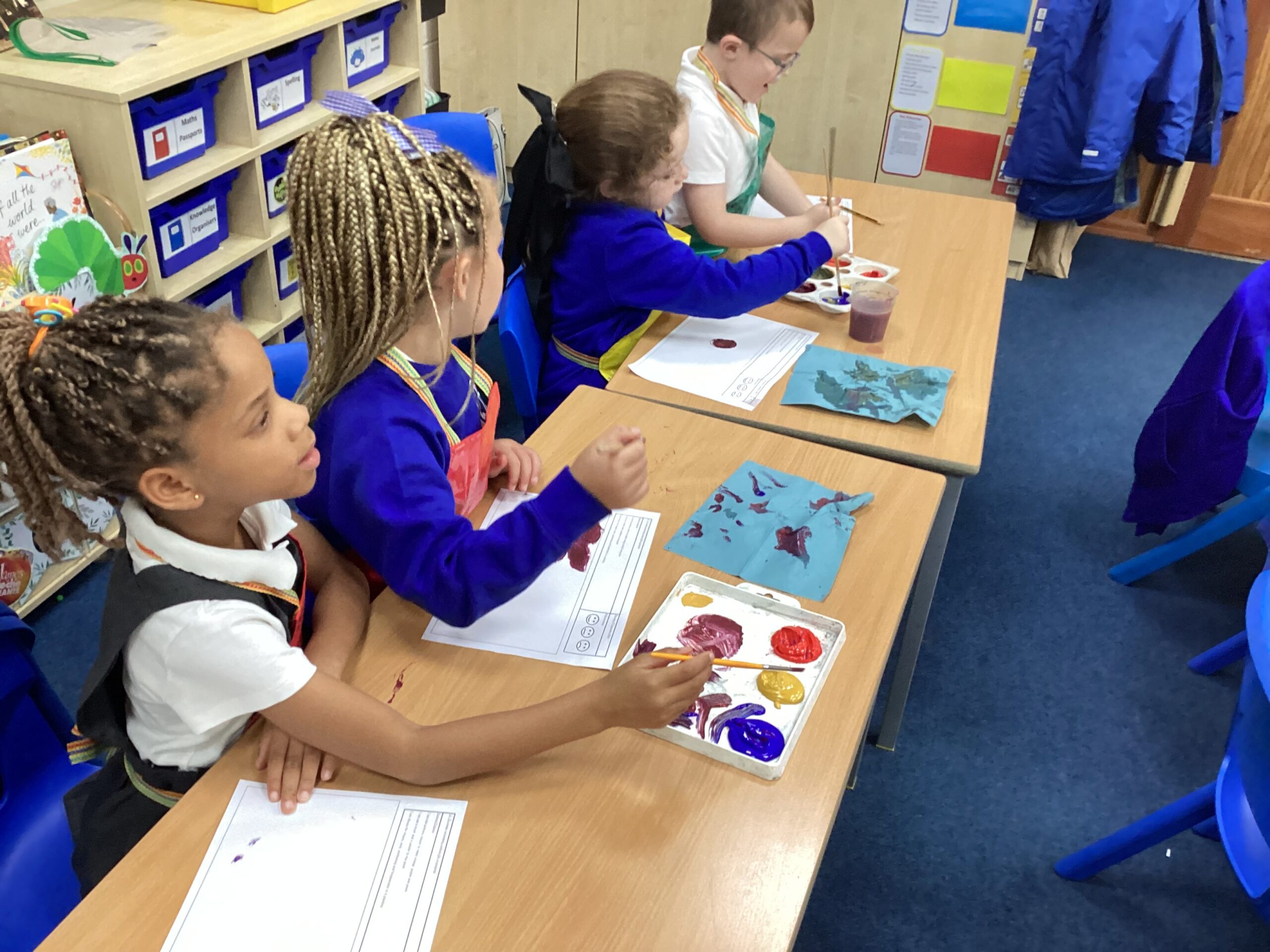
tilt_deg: -34.3
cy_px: 476
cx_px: 635
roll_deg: -4.1
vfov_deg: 45.4
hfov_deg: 58.4
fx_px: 1137
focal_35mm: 31
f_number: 2.4
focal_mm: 3.3
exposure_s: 1/60
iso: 160
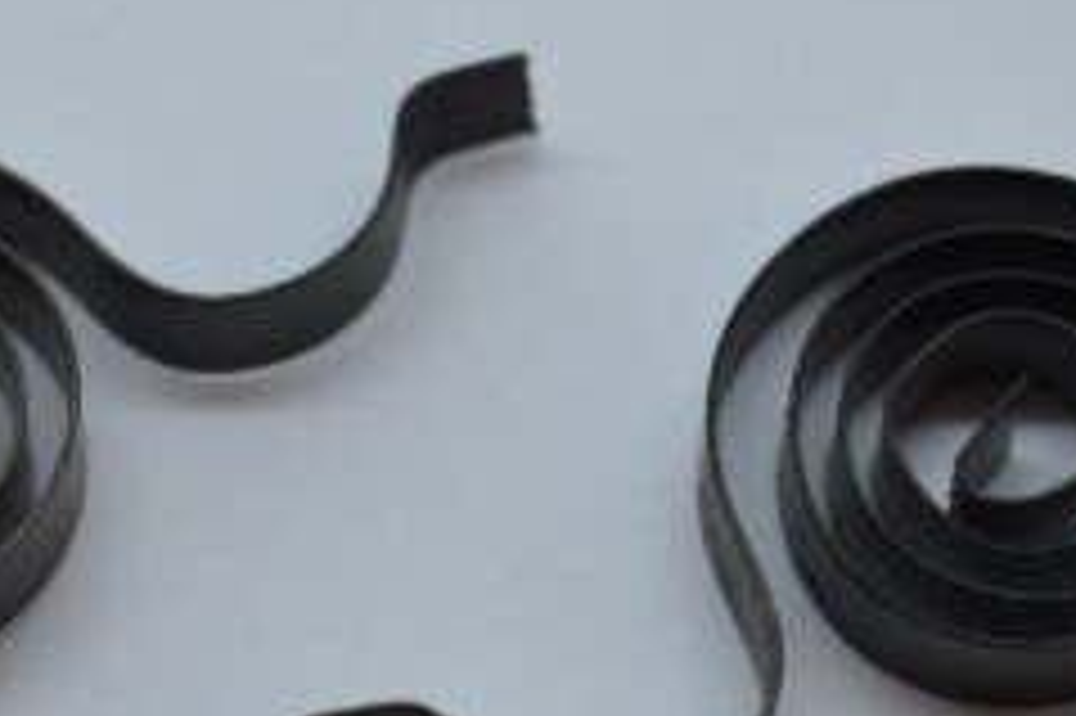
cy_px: 471
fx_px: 6212
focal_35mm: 208
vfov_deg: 6.6
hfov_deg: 9.9
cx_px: 450
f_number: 5.6
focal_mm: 46
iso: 360
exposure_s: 1/125
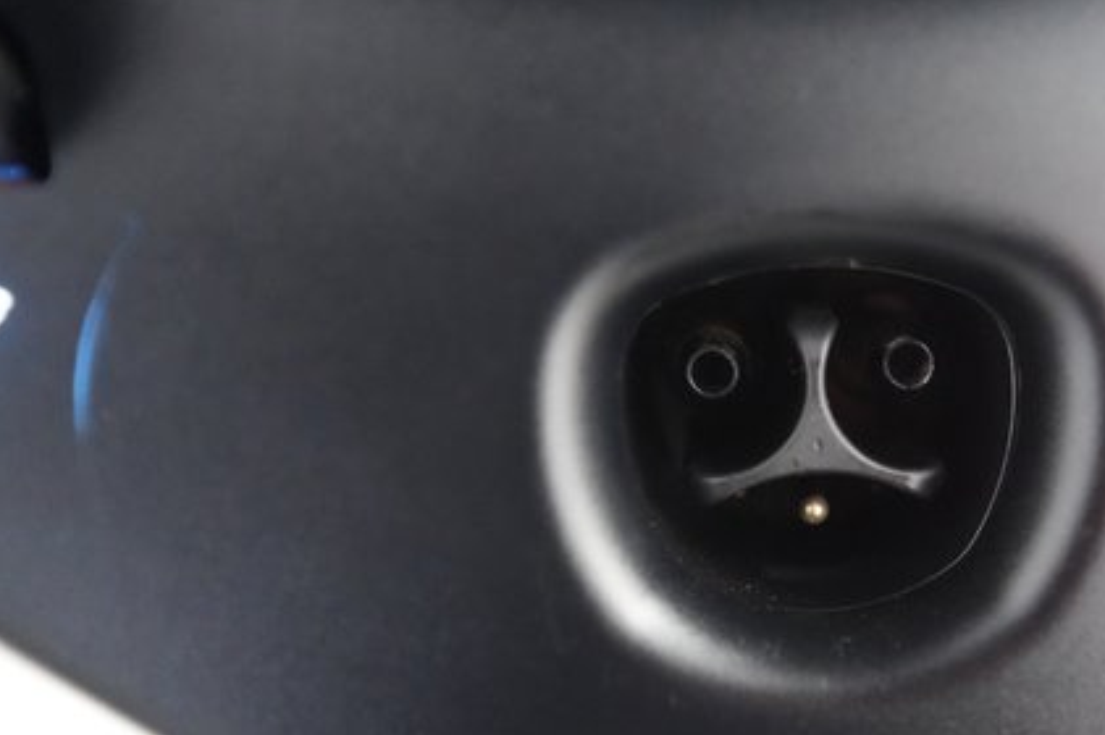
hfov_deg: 48.7
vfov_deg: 34.9
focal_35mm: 38
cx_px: 829
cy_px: 417
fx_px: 1165
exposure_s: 1/100
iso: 12800
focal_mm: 25
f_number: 2.8
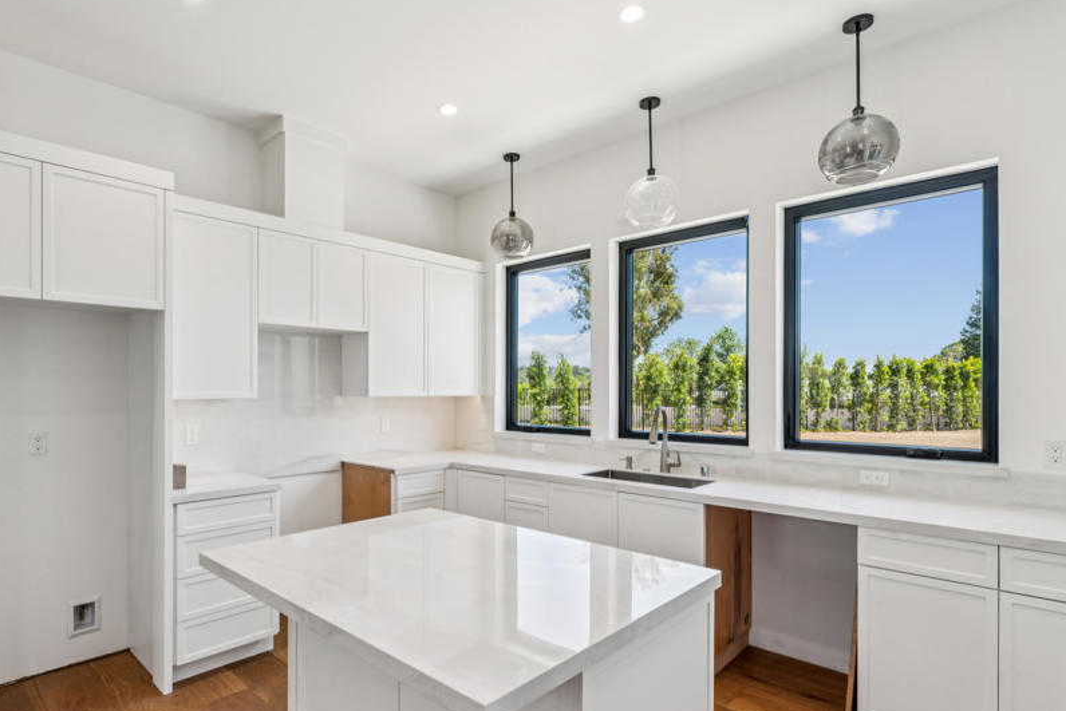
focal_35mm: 19
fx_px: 564
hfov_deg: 86.4
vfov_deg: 64.4
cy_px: 384
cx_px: 467
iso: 100
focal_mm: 14.8
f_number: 13
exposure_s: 1/10
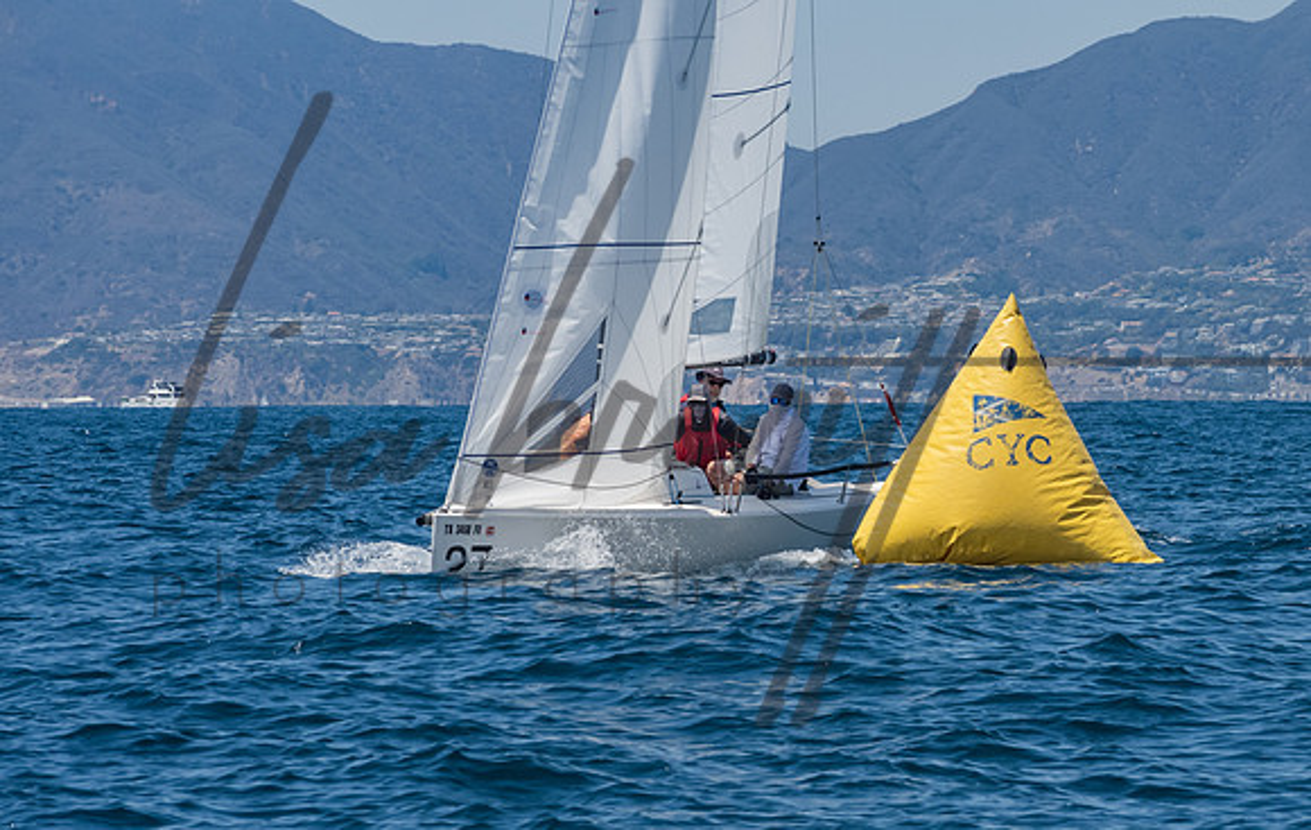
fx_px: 10243
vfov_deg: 4.6
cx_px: 739
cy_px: 480
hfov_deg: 7.3
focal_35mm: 286
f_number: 14
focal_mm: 165
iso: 640
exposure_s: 1/800
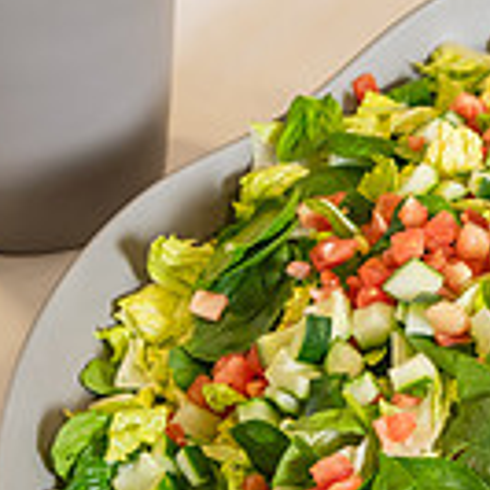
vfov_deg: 9.8
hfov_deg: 9.7
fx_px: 2851
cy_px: 385
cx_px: 571
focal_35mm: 178
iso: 640
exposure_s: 1/80
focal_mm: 48
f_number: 4
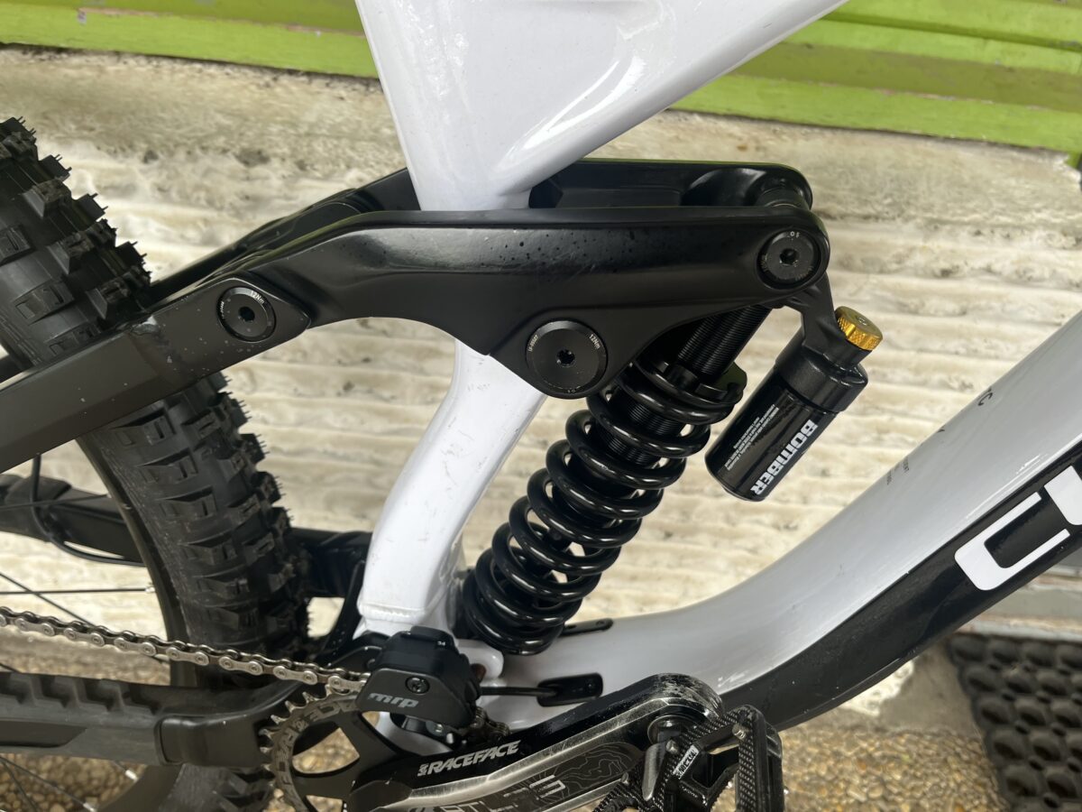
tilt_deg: -34.6
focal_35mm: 26
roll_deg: -5.7
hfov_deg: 67.3
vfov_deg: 53.1
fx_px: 813
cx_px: 541
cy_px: 406
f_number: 1.6
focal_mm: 5.1
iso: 50
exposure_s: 1/121
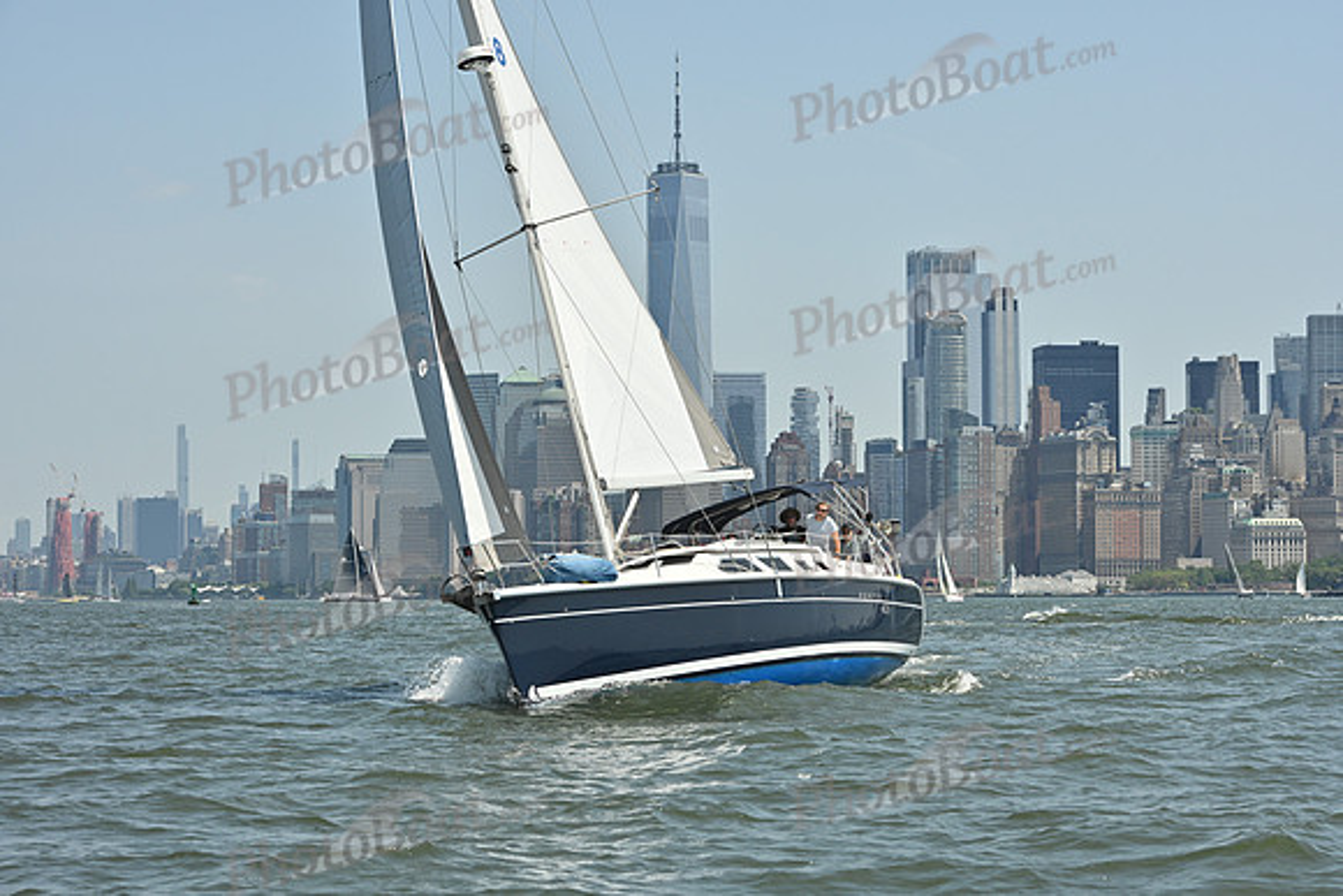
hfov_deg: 22.1
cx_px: 672
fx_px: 3433
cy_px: 448
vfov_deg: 14.9
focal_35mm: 92
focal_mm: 92
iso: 320
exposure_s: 1/1250
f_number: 9
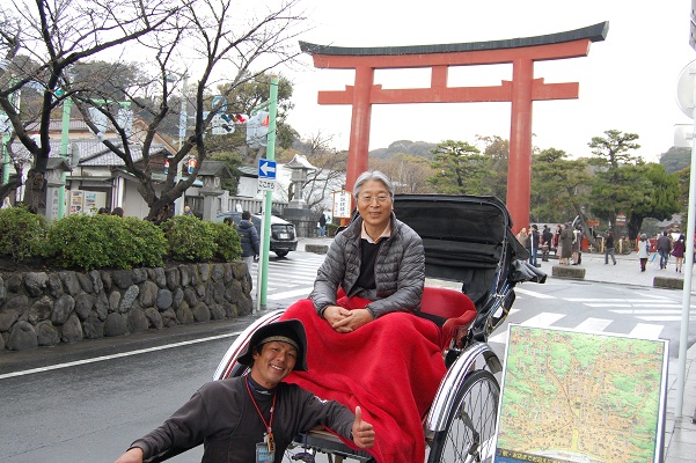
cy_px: 232
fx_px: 754
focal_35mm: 39
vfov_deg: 34.2
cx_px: 348
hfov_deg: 49.6
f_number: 6.3
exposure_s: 1/160
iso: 800
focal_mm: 26
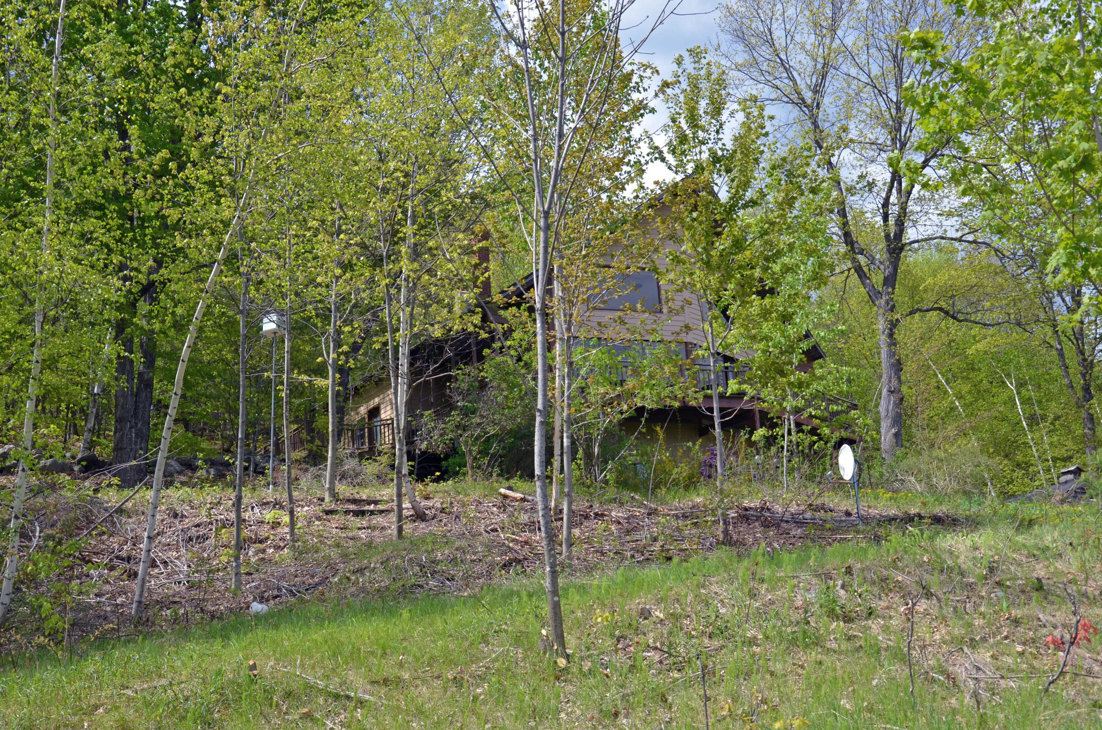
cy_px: 365
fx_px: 1283
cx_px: 551
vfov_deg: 31.8
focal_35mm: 42
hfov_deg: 46.5
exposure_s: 1/250
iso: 140
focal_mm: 28
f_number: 8
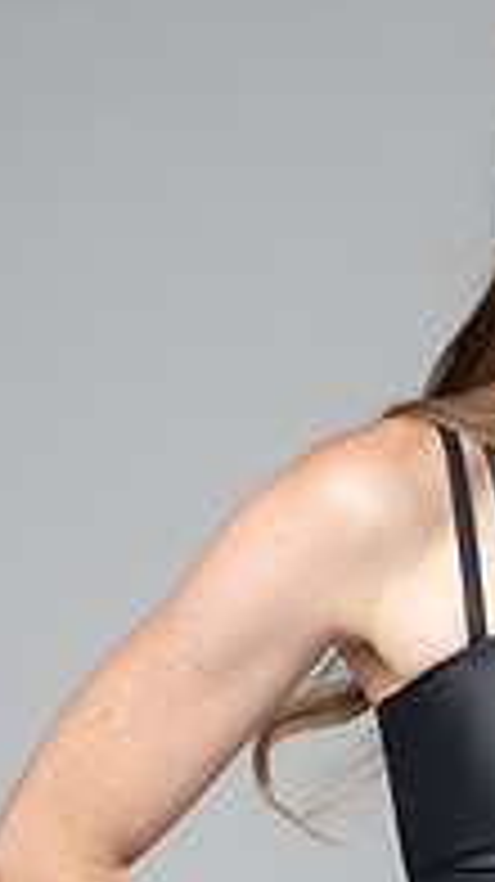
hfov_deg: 5.9
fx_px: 4768
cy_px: 603
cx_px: 590
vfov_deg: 10.6
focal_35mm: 204
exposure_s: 1/160
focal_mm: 85
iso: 200
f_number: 3.2
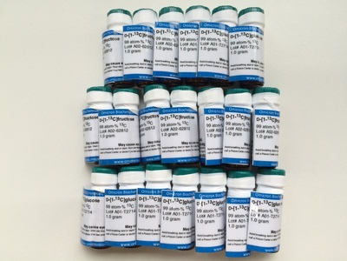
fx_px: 291
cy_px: 130
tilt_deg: -85.7
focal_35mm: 29
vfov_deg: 48.2
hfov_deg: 61.7
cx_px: 174
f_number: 2.2
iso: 40
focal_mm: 4.15
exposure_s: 1/30
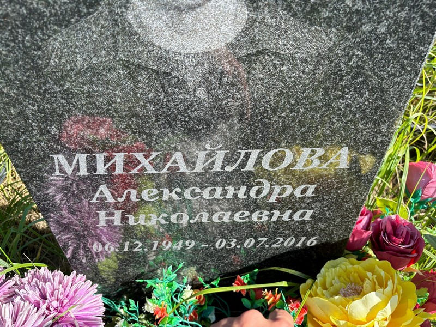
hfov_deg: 67.3
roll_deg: -3.8
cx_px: 218
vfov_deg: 53.1
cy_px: 164
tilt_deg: -44.3
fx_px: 327
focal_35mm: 26
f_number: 1.6
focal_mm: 5.96
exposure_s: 1/758
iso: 50
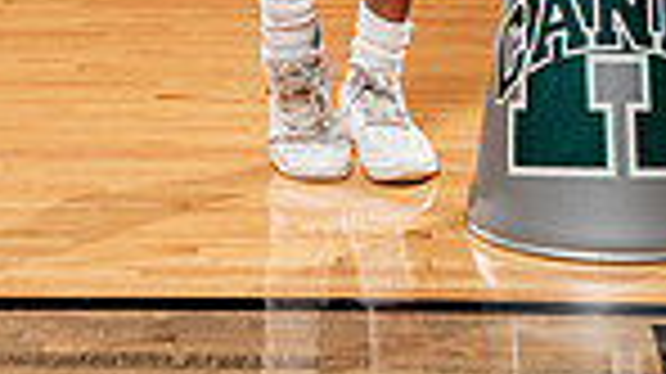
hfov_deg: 12.7
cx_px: 261
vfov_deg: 6.7
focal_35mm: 169
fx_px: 2982
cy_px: -608
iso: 200
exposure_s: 1/250
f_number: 5.6
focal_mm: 53
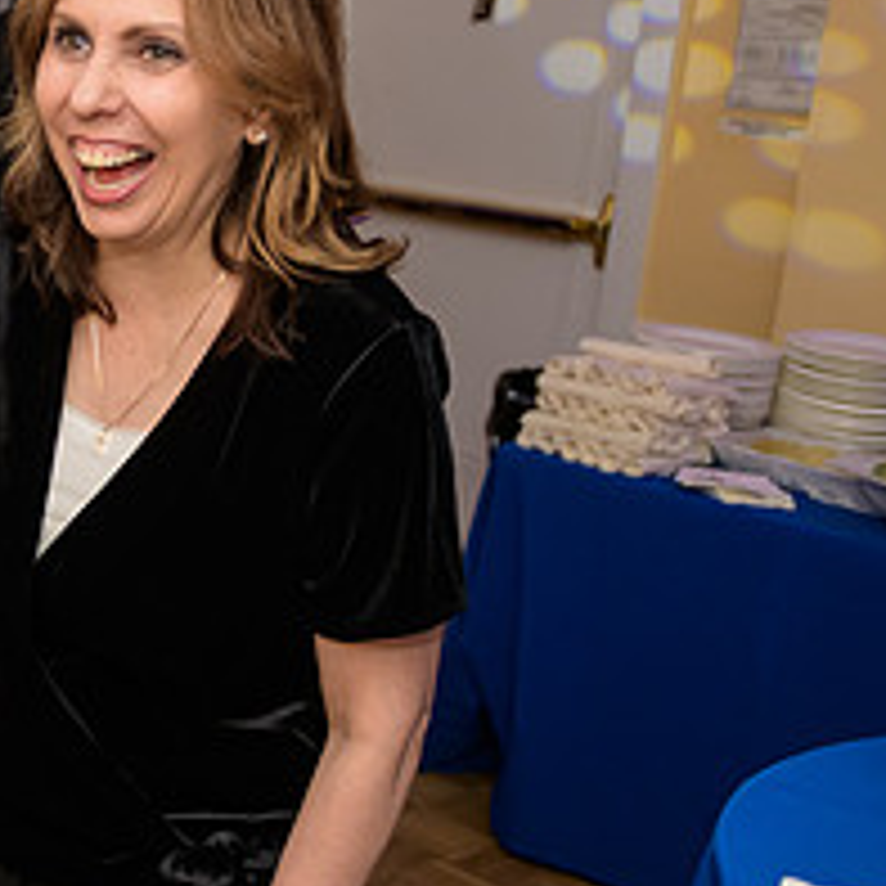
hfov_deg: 23.0
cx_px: -319
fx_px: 1882
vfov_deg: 26.4
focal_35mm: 65
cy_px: 367
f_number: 3.2
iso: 800
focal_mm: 26
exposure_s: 1/125
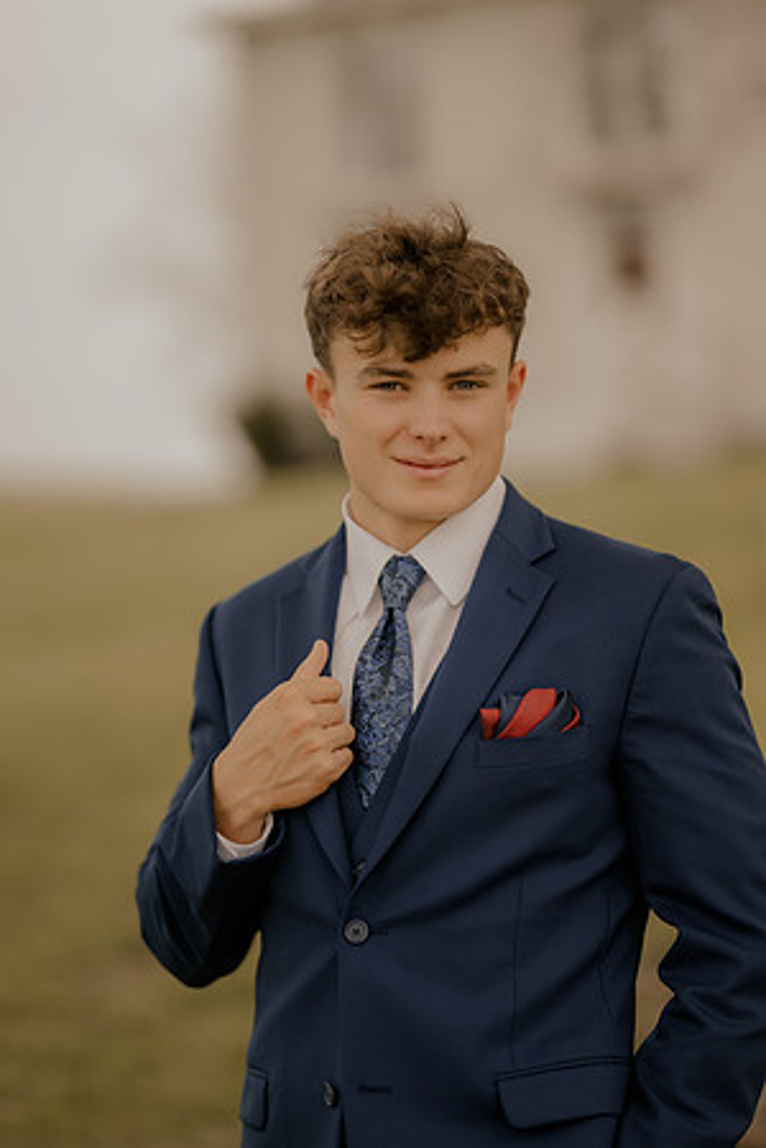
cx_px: 383
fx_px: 2713
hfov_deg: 16.1
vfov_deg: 23.9
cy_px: 574
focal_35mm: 85
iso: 64
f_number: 1.4
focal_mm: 85
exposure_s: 1/1600
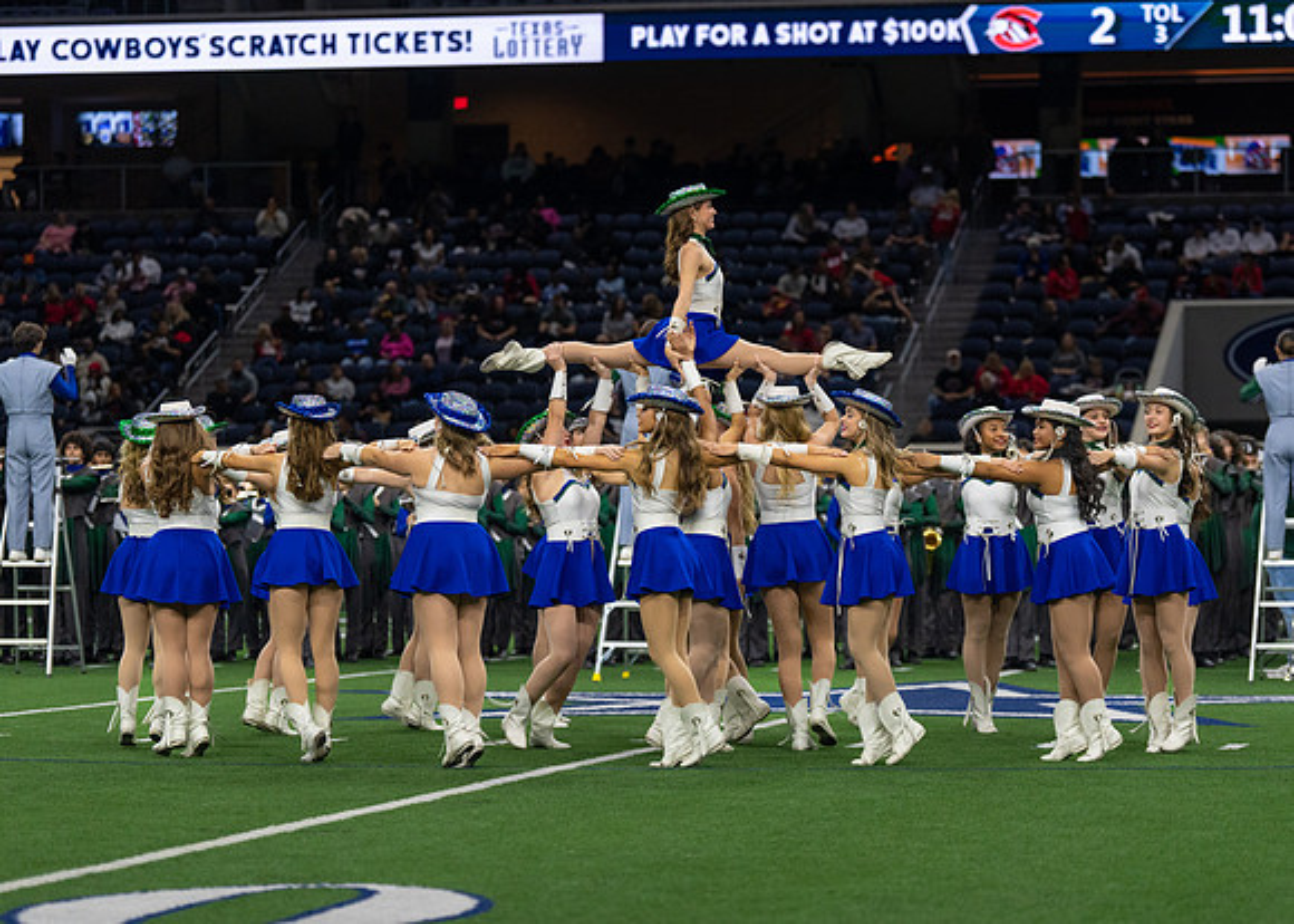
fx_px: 4726
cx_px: 701
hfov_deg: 15.6
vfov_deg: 11.2
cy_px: 497
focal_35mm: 129
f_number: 2.8
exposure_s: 1/1000
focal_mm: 112
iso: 1600
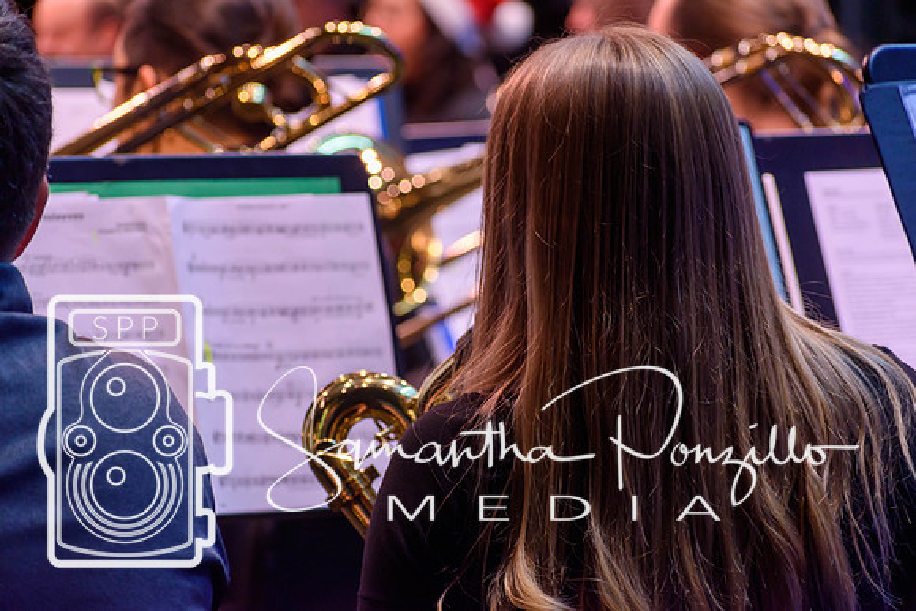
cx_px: 458
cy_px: 306
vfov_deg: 6.8
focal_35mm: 202
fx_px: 5153
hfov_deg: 10.2
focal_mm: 135
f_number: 4.8
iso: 800
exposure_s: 1/250
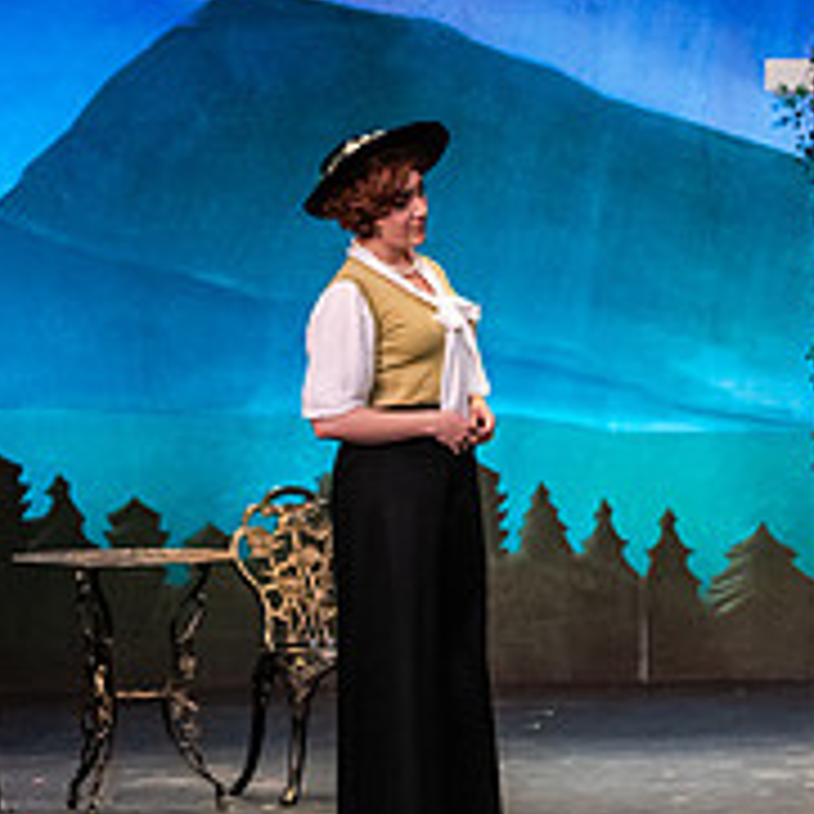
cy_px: 344
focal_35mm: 245
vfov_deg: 7.1
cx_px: 1120
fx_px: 6518
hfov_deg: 7.1
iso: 4000
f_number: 3.2
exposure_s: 1/320
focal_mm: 90
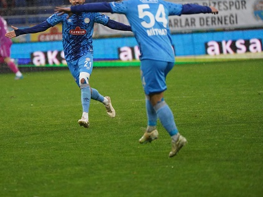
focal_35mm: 545
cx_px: 77
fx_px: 4144
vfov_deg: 2.7
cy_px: 76
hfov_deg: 3.6
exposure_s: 1/2000
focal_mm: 400
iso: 6400
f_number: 5.6
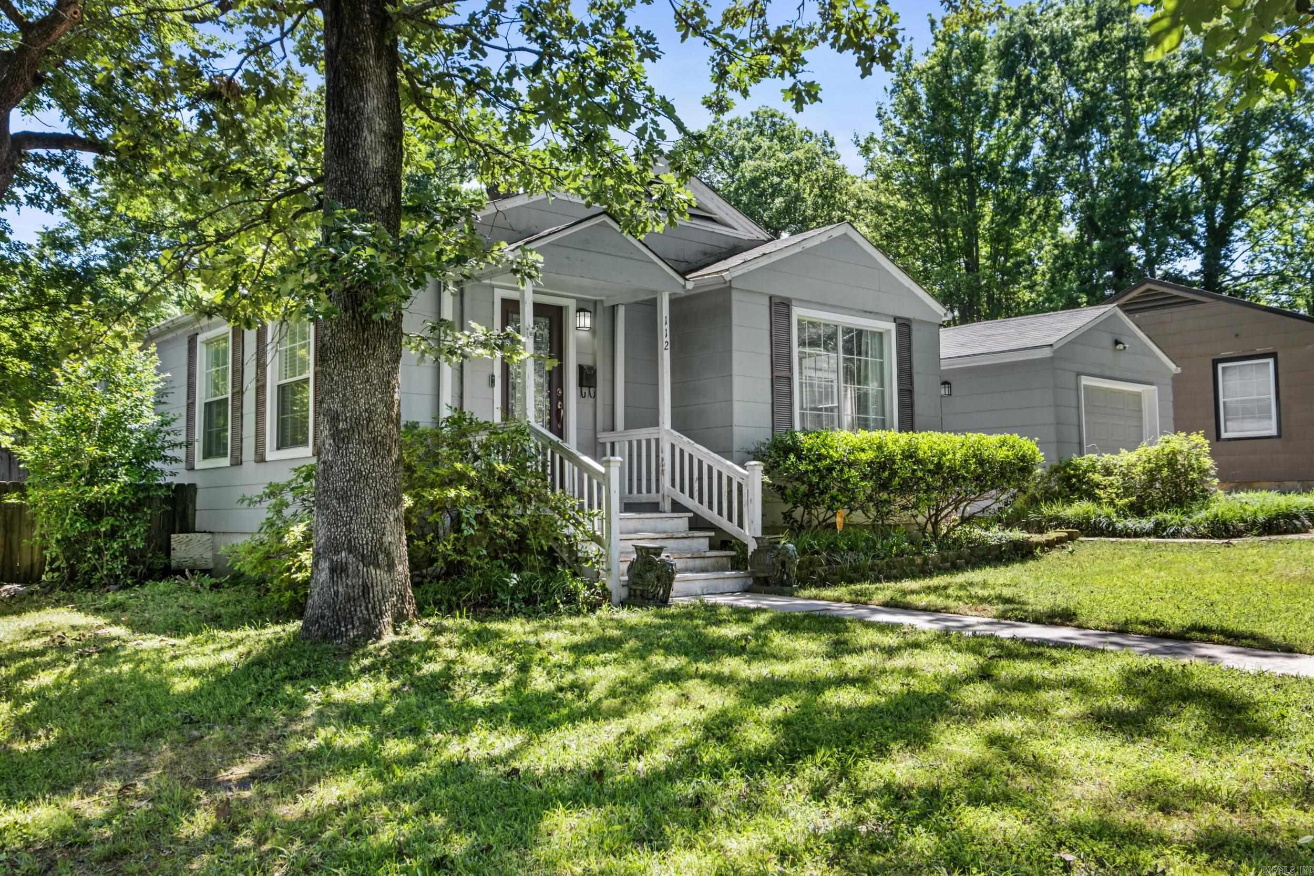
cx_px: 657
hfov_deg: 61.9
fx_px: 1095
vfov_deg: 43.6
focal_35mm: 30
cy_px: 438
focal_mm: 20
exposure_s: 1/60
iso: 400
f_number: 6.4
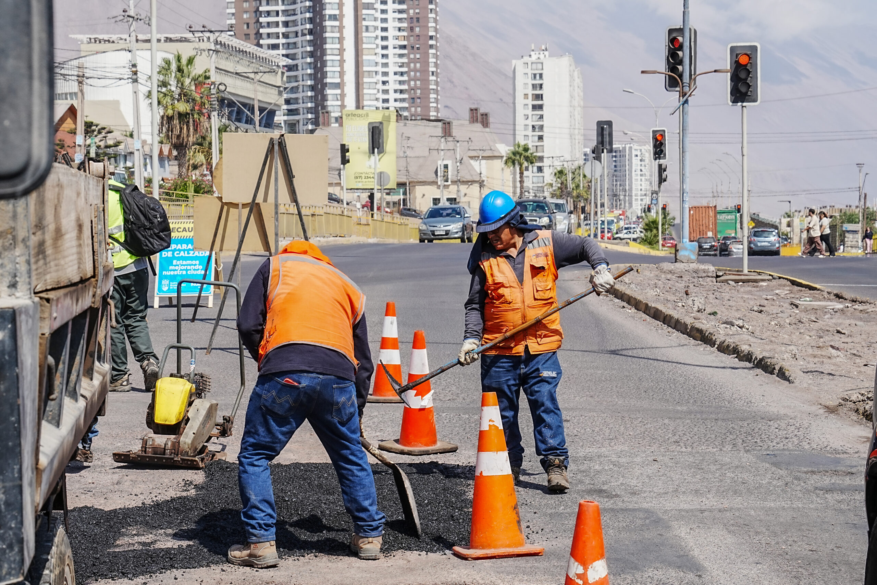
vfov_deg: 14.7
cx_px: 438
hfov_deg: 21.9
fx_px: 2266
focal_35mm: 93
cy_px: 292
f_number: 9
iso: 200
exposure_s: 1/400
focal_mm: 62
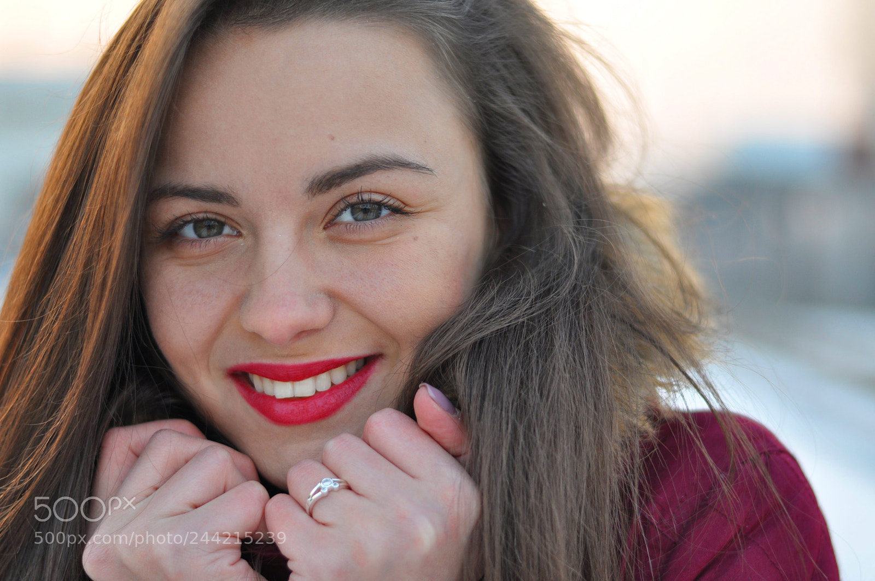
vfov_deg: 18.1
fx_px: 1821
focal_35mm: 75
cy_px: 290
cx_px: 438
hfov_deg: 27.0
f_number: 1.8
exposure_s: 1/320
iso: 200
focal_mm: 50
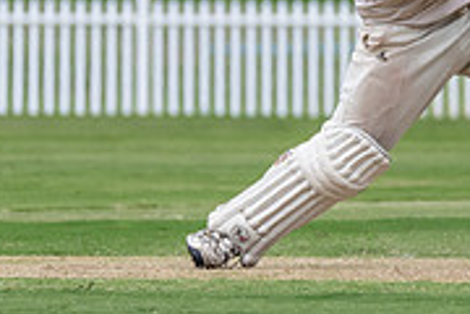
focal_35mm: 1468
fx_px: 19164
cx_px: 378
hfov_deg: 1.4
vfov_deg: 0.9
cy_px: 31
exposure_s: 1/1250
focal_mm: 380
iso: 500
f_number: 6.3
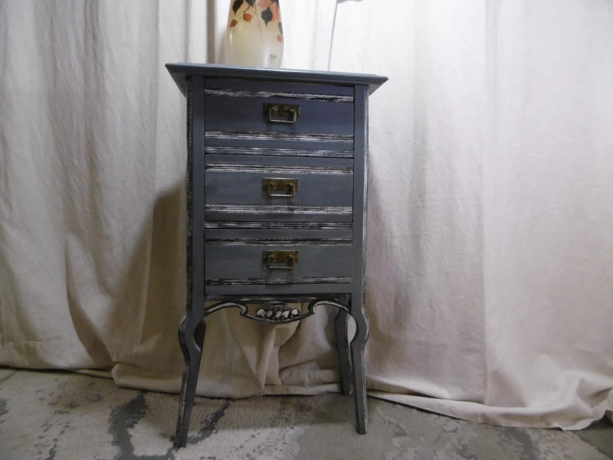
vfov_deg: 56.8
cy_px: 230
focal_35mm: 24
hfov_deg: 71.6
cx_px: 306
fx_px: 425
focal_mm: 4.3
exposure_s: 1/50
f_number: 3.1
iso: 400
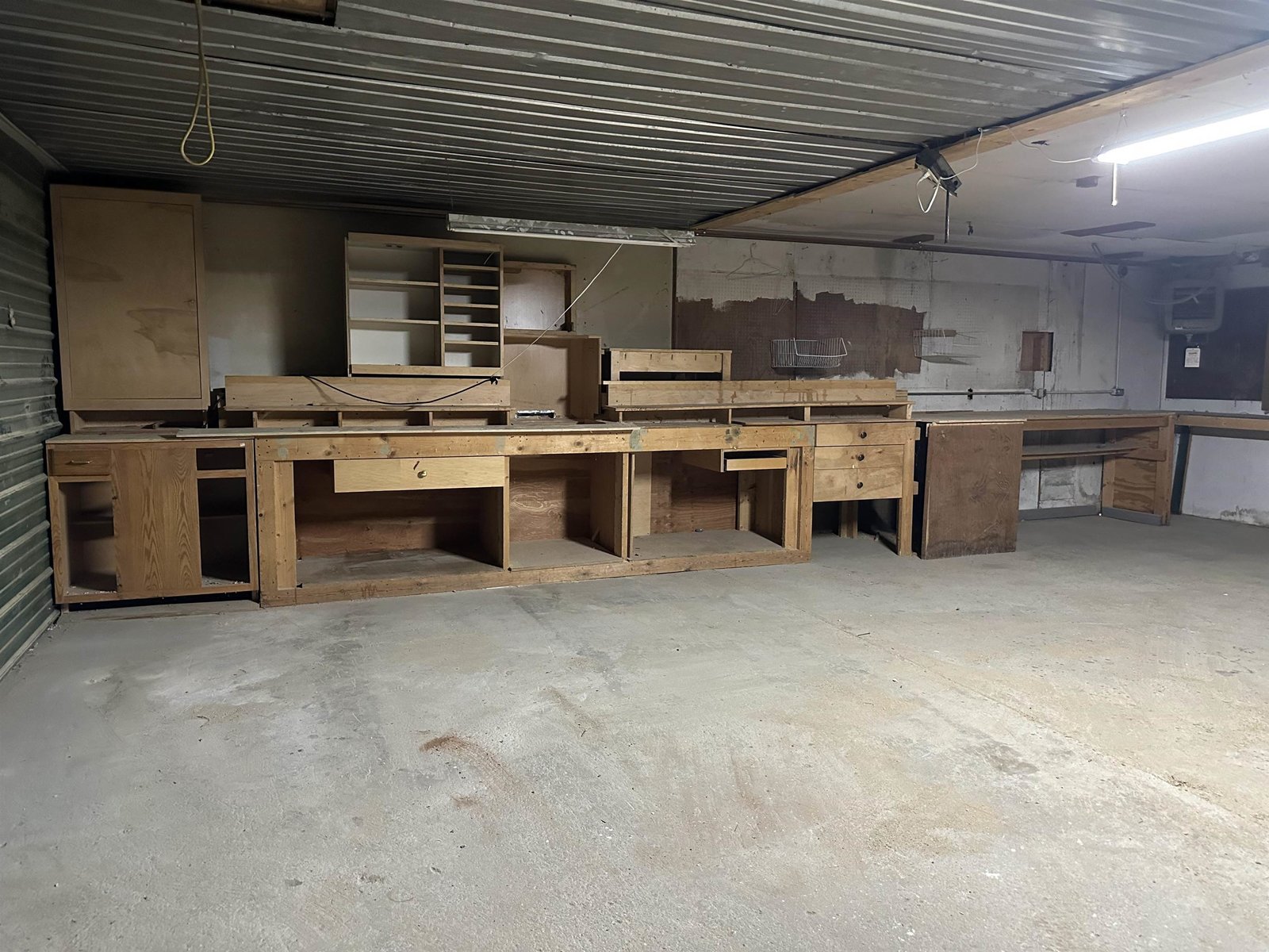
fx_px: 880
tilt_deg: -6.6
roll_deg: +0.1
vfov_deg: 56.8
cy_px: 476
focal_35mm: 24
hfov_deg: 71.6
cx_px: 634
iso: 640
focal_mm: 6.86
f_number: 1.78
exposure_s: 1/60
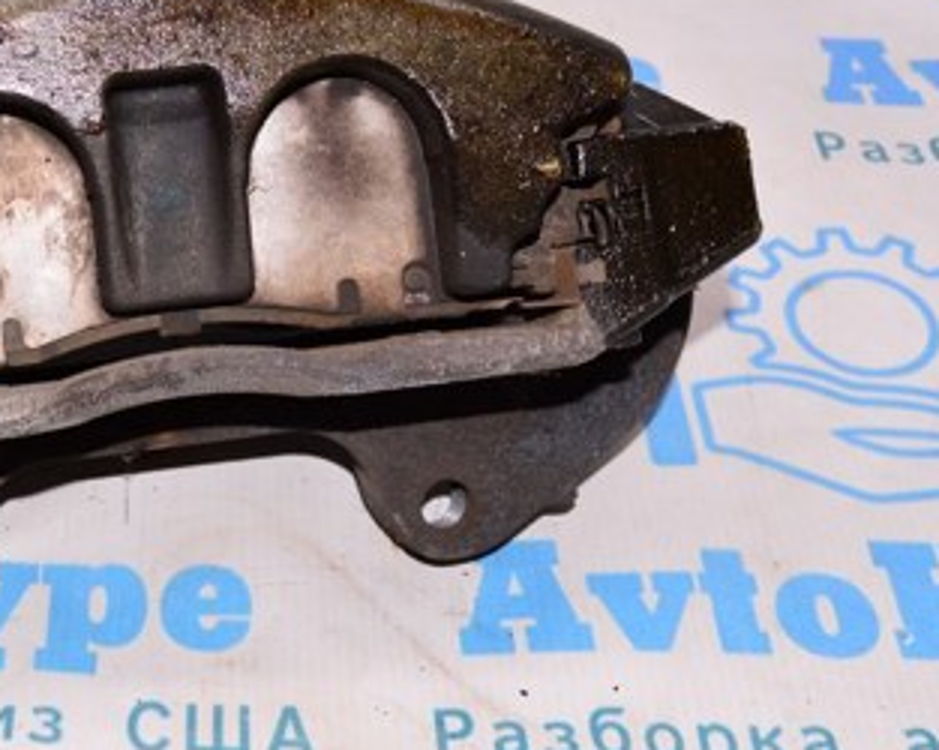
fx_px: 1916
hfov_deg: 26.7
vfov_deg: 22.0
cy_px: 214
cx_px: 105
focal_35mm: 69
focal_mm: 24
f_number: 8
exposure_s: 1/160
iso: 1600
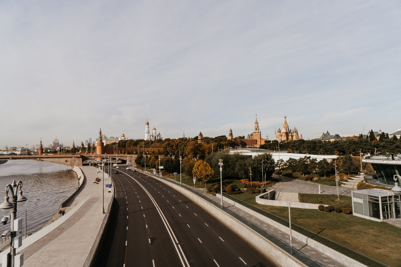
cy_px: 134
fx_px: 267
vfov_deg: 53.1
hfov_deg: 73.7
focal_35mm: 24
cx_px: 200
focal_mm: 24
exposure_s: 1/500
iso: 100
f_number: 4
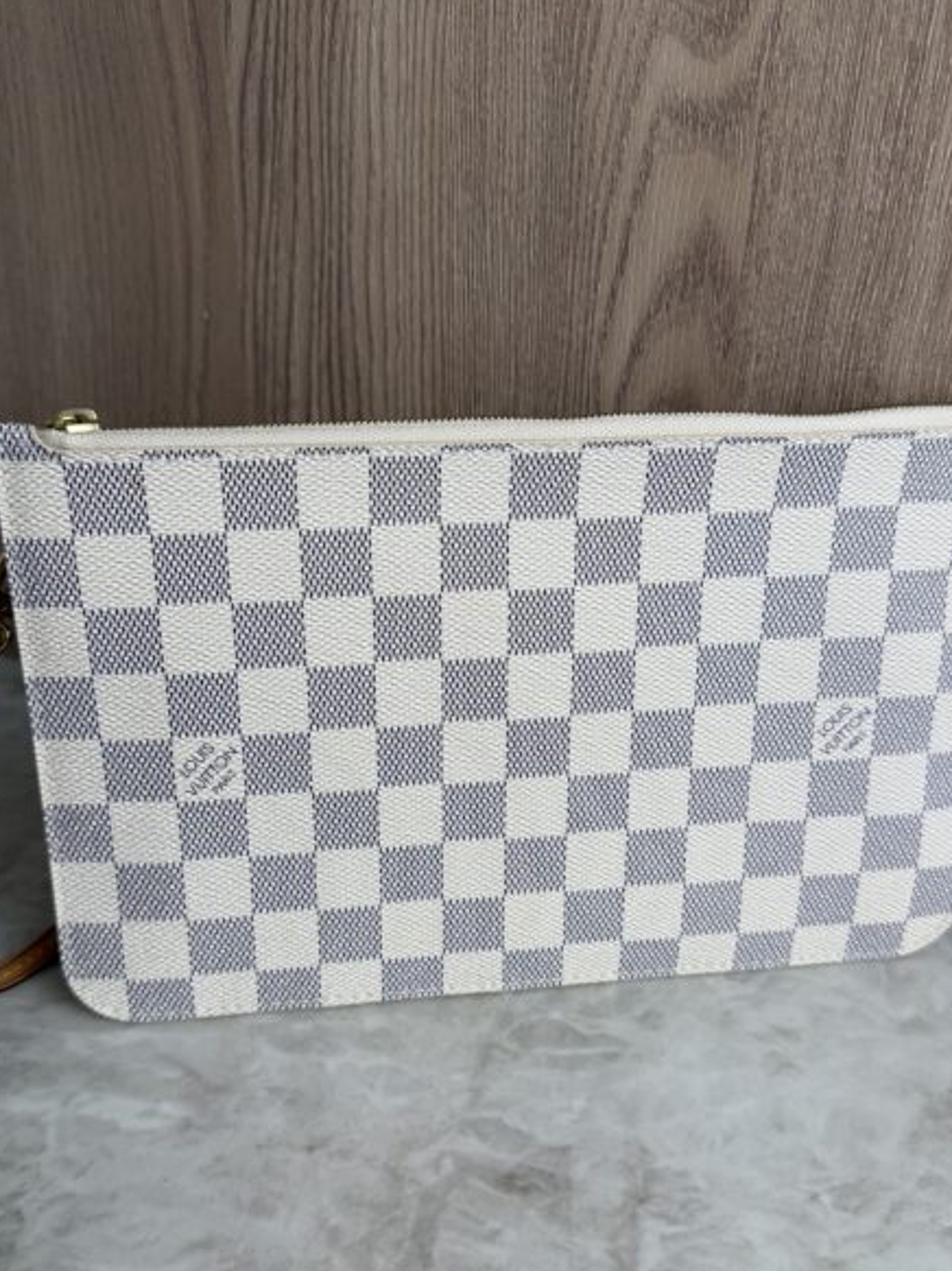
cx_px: 452
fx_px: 1211
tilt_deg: -27.9
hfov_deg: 42.9
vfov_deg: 55.2
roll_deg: -0.8
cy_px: 725
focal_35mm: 33
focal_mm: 6.76
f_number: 1.78
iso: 64
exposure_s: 1/263
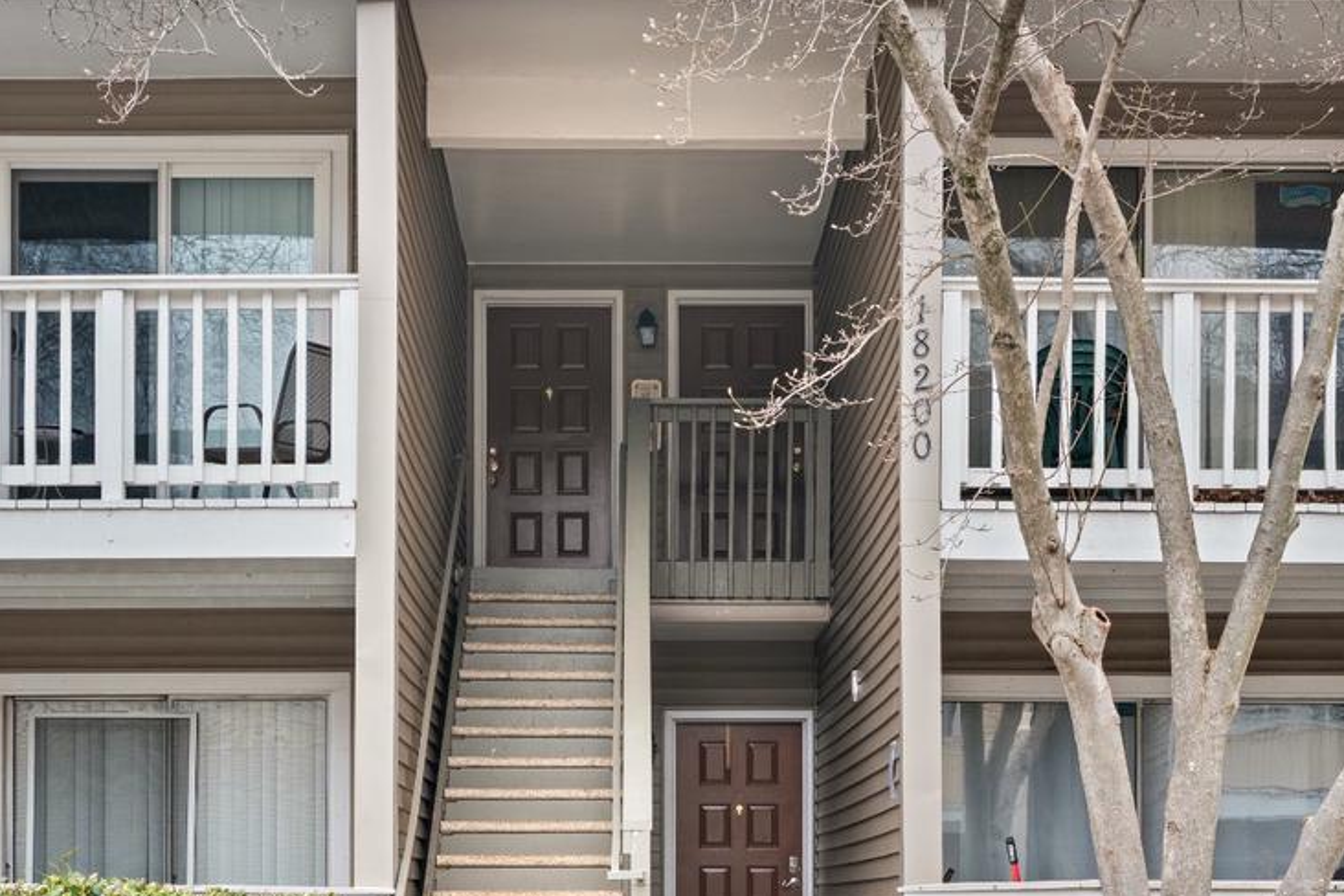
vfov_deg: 22.2
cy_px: 584
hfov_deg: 32.9
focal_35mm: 61
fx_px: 2277
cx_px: 628
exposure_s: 1/13
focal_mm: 31
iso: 400
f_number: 8
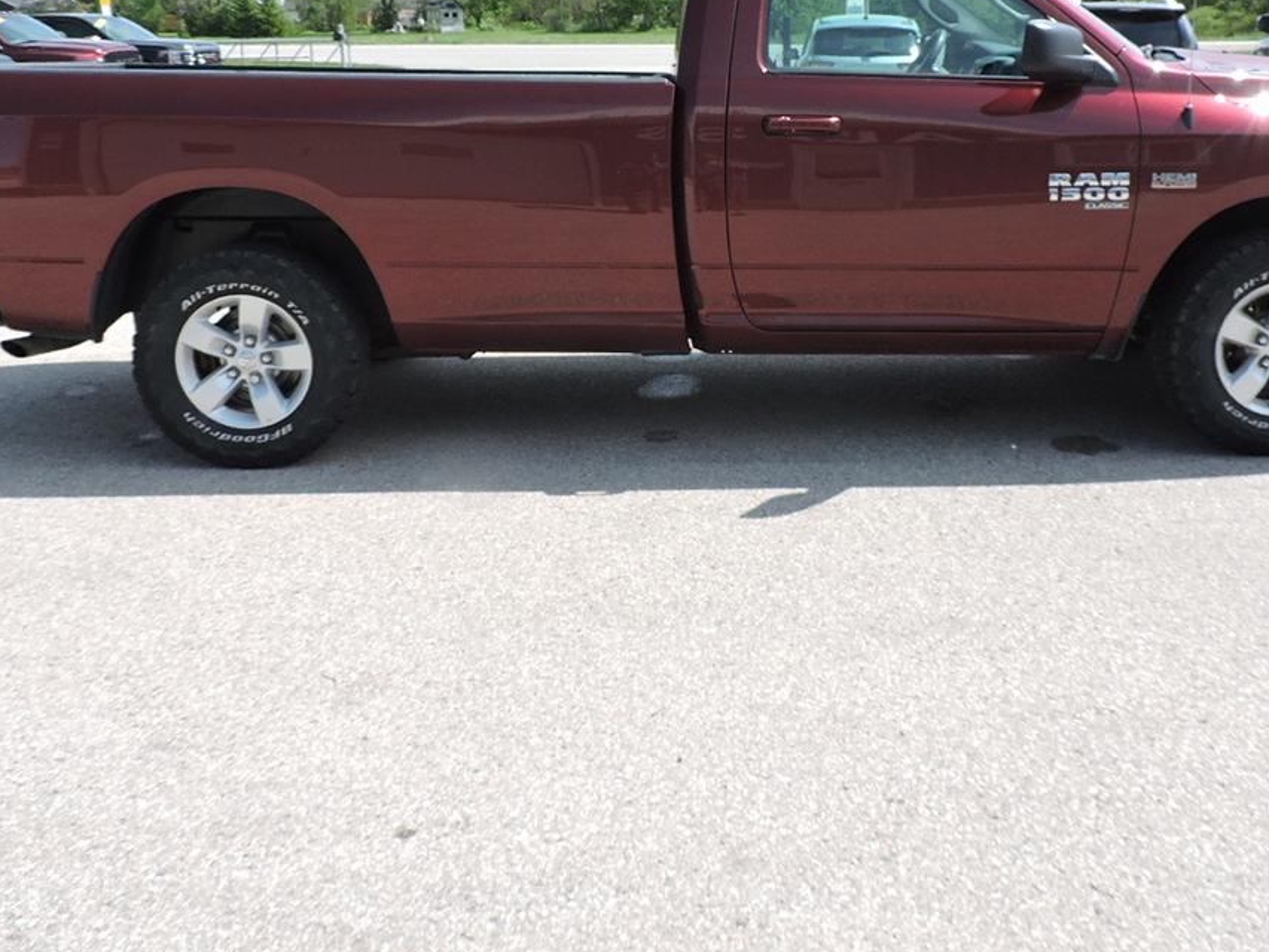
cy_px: 317
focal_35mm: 36
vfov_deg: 39.2
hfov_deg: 51.3
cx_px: 677
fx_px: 1320
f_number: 3
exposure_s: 1/800
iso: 100
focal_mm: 4.3
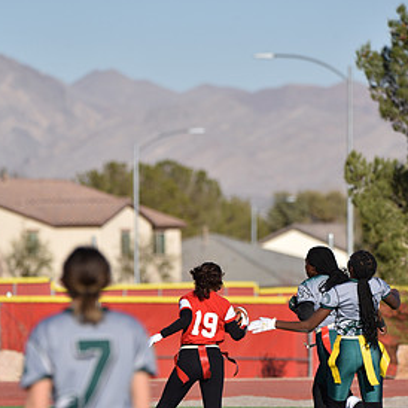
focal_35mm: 475
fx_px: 6334
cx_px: 191
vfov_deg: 3.7
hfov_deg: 3.7
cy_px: 302
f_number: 6
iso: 140
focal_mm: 340
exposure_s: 1/1000
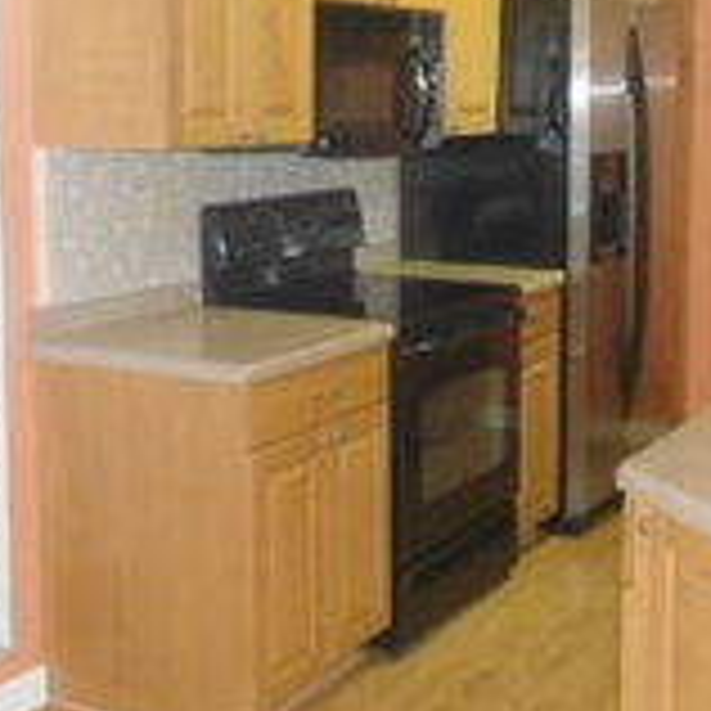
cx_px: 421
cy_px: 288
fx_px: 1441
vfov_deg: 27.7
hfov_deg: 27.7
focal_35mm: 62
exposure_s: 1/60
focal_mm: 4.7
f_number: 2.8
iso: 800
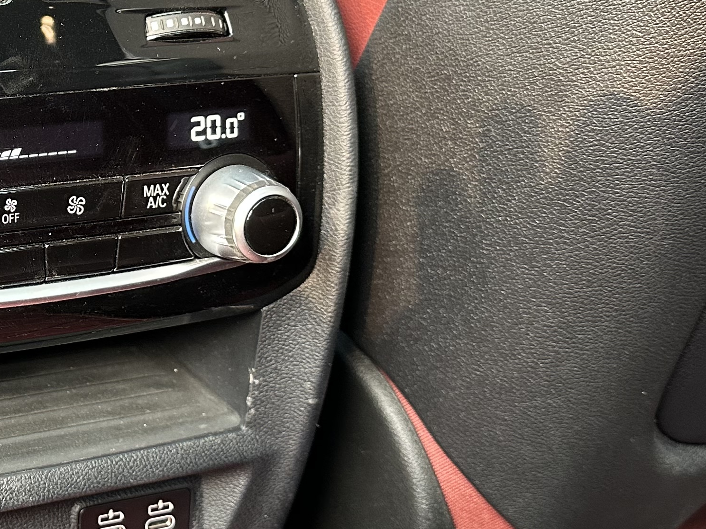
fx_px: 1326
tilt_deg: -17.8
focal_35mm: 65
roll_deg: -1.8
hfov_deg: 27.7
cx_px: -34
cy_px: 162
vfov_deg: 22.5
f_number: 1.78
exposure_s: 1/61
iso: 200
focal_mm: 6.86
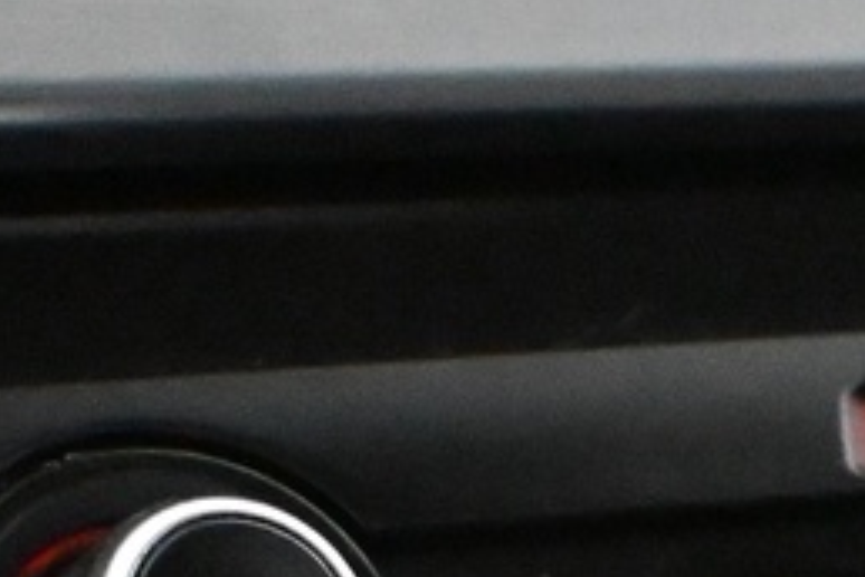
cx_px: 1234
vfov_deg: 5.7
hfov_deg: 8.7
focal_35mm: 231
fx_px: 5543
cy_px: 1486
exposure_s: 1/60
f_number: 4.2
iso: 11400
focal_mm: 24.5
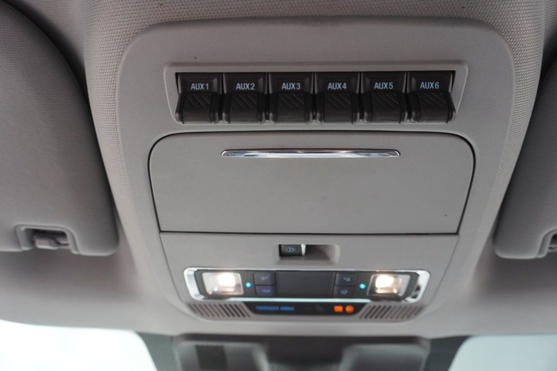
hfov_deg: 71.5
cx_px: 280
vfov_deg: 51.3
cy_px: 184
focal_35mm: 25
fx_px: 387
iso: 640
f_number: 4
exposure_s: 1/60
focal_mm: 16
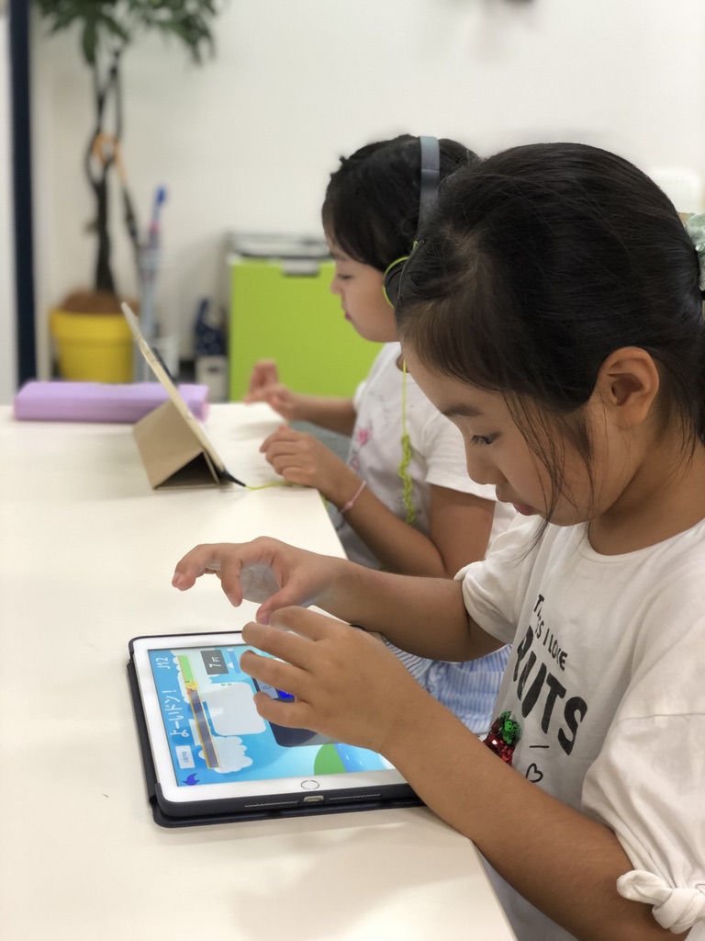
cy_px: 470
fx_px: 1412
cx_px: 352
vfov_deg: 36.8
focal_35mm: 52
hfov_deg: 28.0
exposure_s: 1/40
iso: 80
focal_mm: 6
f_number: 2.4
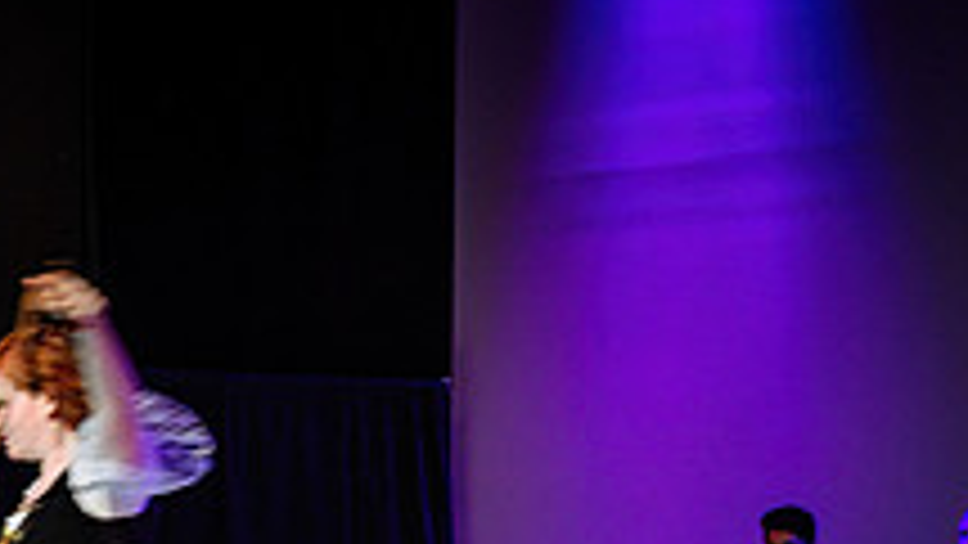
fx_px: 2695
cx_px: -289
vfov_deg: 11.2
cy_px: 715
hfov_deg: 18.9
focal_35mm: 105
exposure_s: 1/60
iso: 640
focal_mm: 30
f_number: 2.8
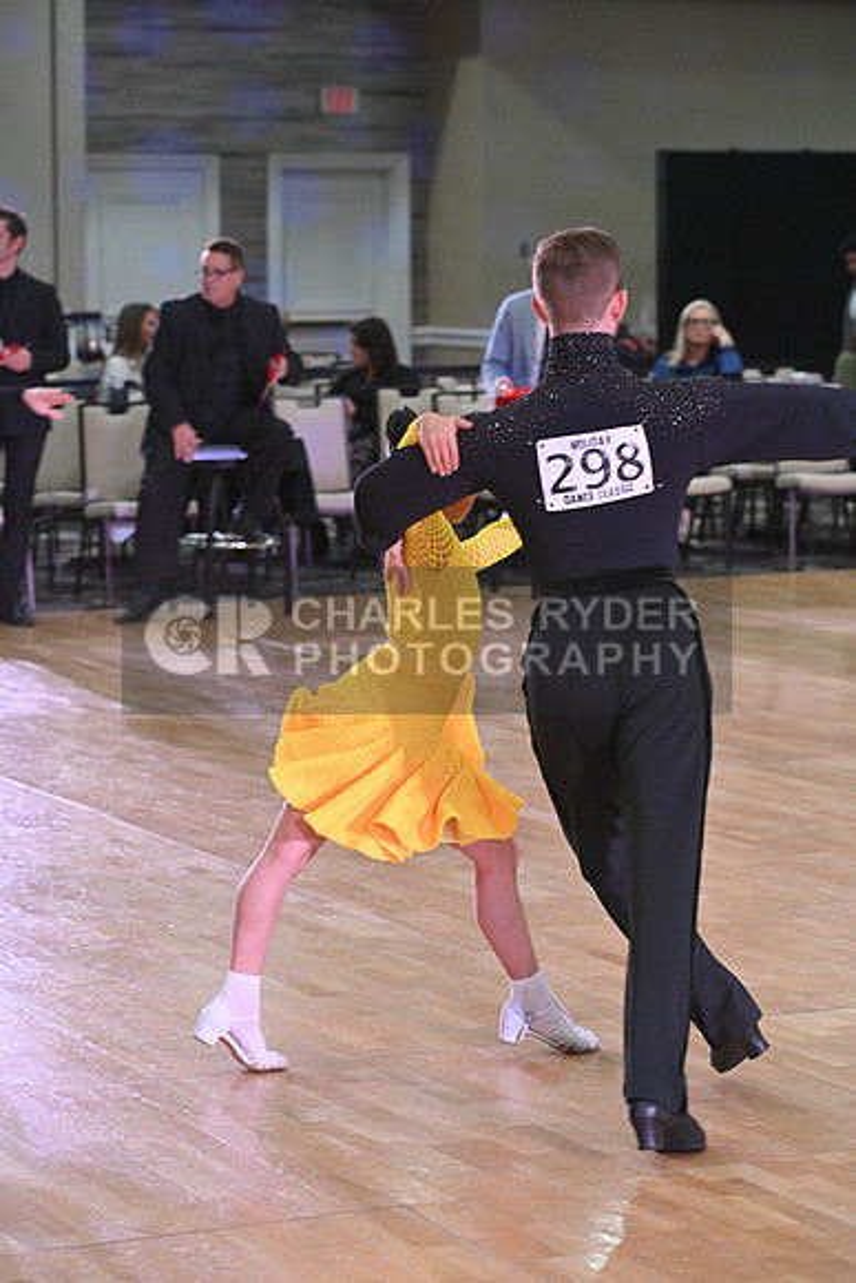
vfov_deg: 19.5
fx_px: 3742
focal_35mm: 105
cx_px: 428
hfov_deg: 13.0
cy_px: 642
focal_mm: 105
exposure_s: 1/320
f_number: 5.6
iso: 3200
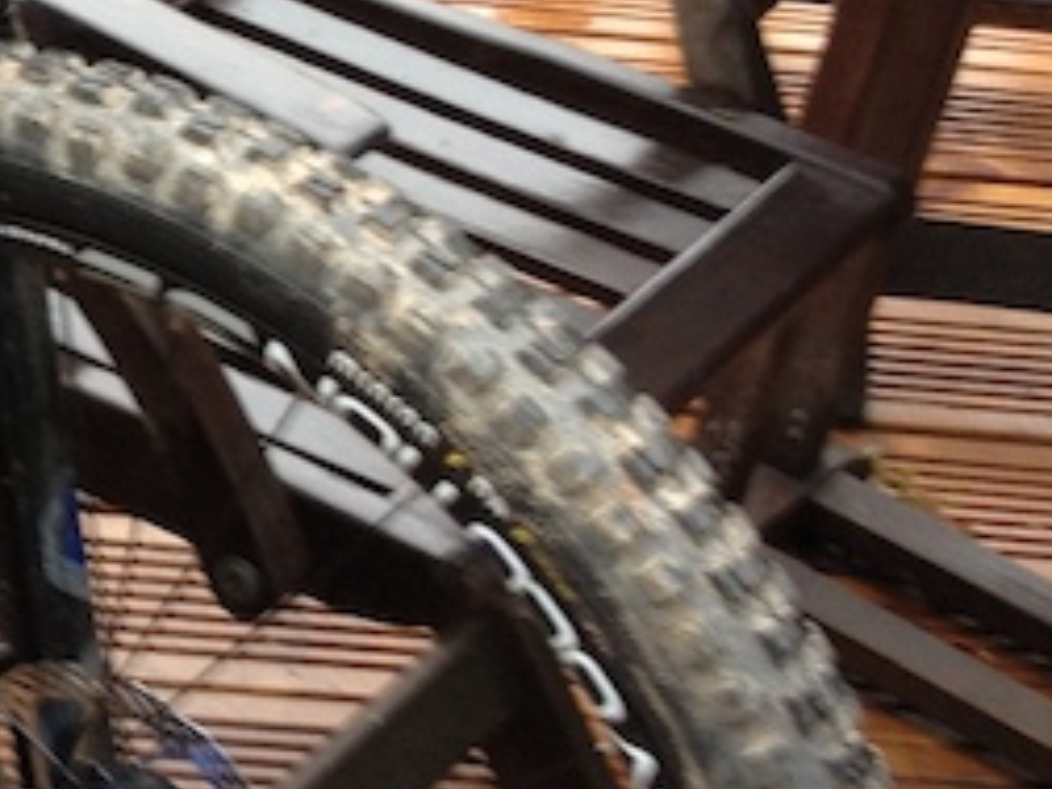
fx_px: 4315
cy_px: 209
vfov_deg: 10.4
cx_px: -609
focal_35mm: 142
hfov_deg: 13.0
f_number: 2.4
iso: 64
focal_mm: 4.28
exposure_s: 1/24
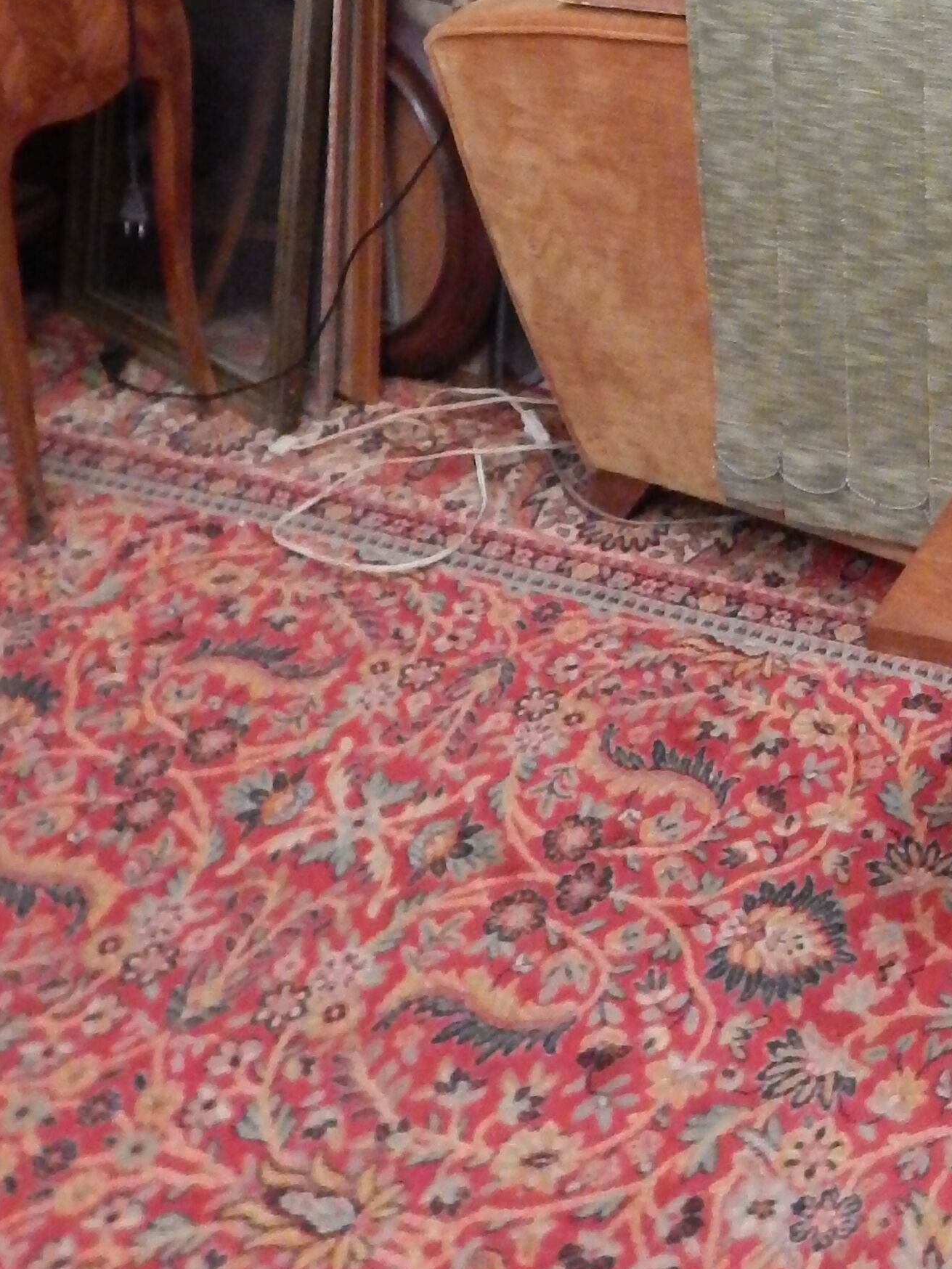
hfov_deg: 23.2
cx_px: 1126
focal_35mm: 58
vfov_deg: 30.1
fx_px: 2127
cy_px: -99
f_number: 3
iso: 800
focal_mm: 4
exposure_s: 1/8
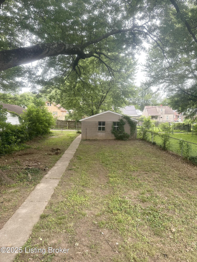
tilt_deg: -4.6
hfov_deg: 56.8
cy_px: 131
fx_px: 182
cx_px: 98
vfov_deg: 71.6
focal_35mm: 24
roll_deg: -1.0
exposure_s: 1/224
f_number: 1.78
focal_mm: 6.86
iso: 80
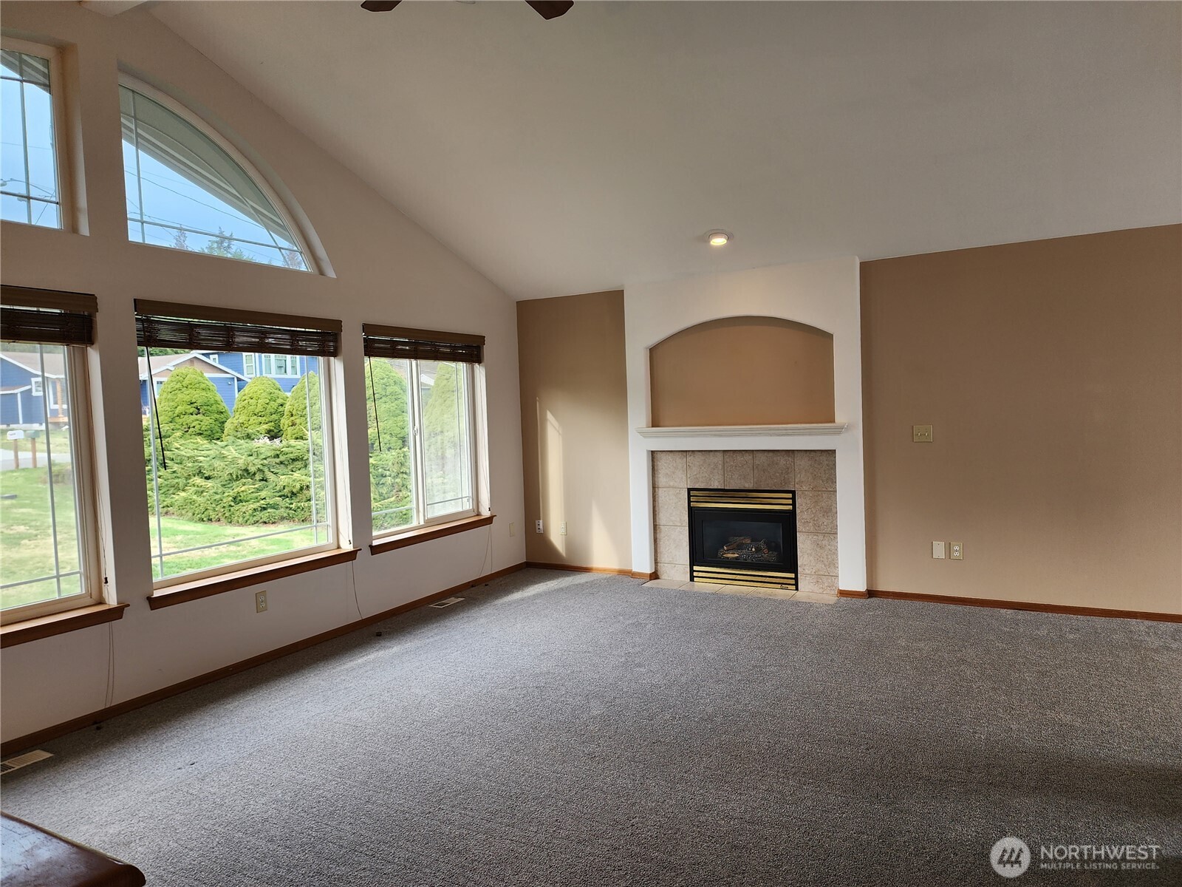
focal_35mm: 23
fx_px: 785
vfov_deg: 58.9
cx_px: 591
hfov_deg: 73.9
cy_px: 444
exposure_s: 1/120
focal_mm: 6.4
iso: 80
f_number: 1.8
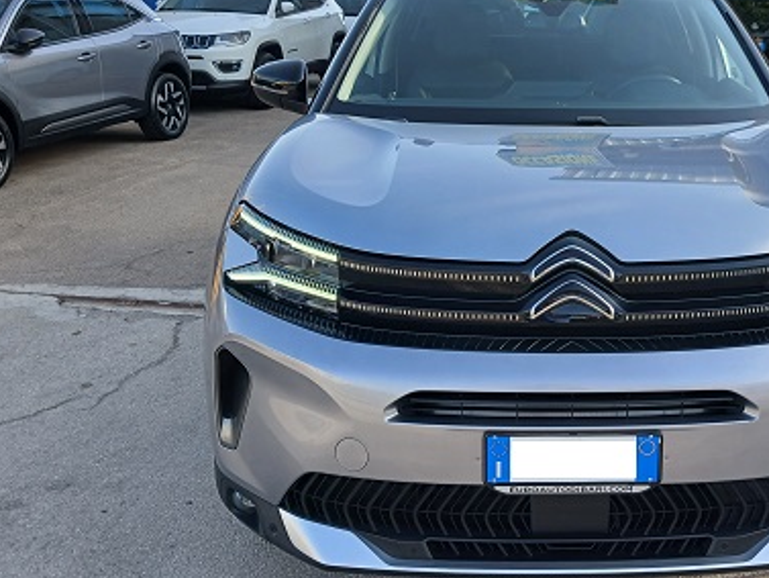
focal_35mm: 43
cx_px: 541
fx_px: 956
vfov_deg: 33.5
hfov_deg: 42.9
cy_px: 231
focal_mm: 3.98
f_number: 1.8
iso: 20
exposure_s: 1/132
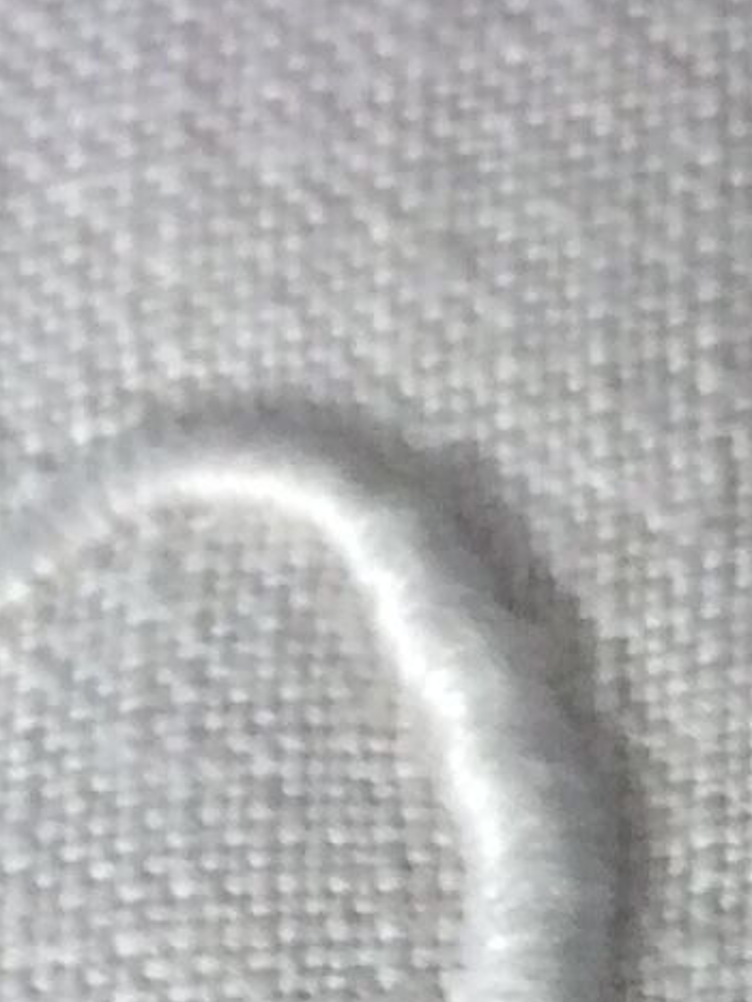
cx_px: 1319
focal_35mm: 203
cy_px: 1909
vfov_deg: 9.2
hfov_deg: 7.1
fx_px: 5875
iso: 32
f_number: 2.2
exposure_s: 1/224
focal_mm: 4.15
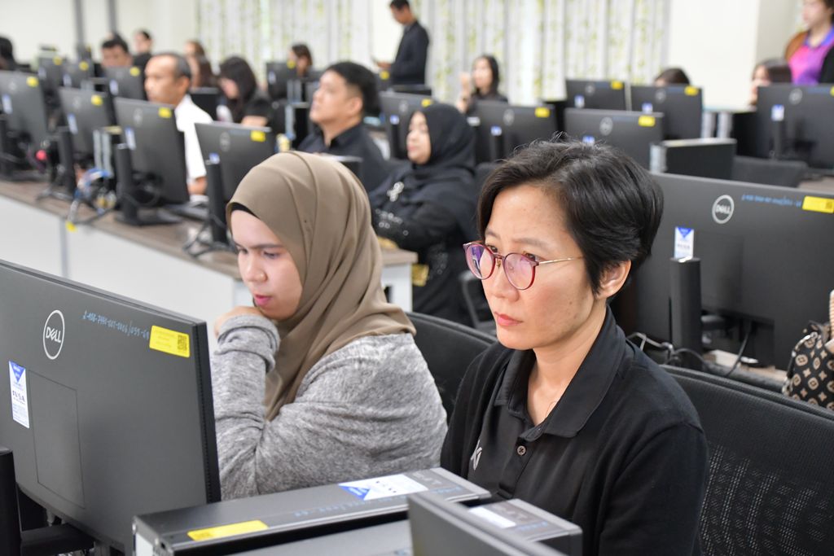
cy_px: 278
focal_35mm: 66
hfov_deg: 30.5
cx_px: 417
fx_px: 1529
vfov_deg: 20.6
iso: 4000
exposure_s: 1/60
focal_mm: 44
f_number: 4.5
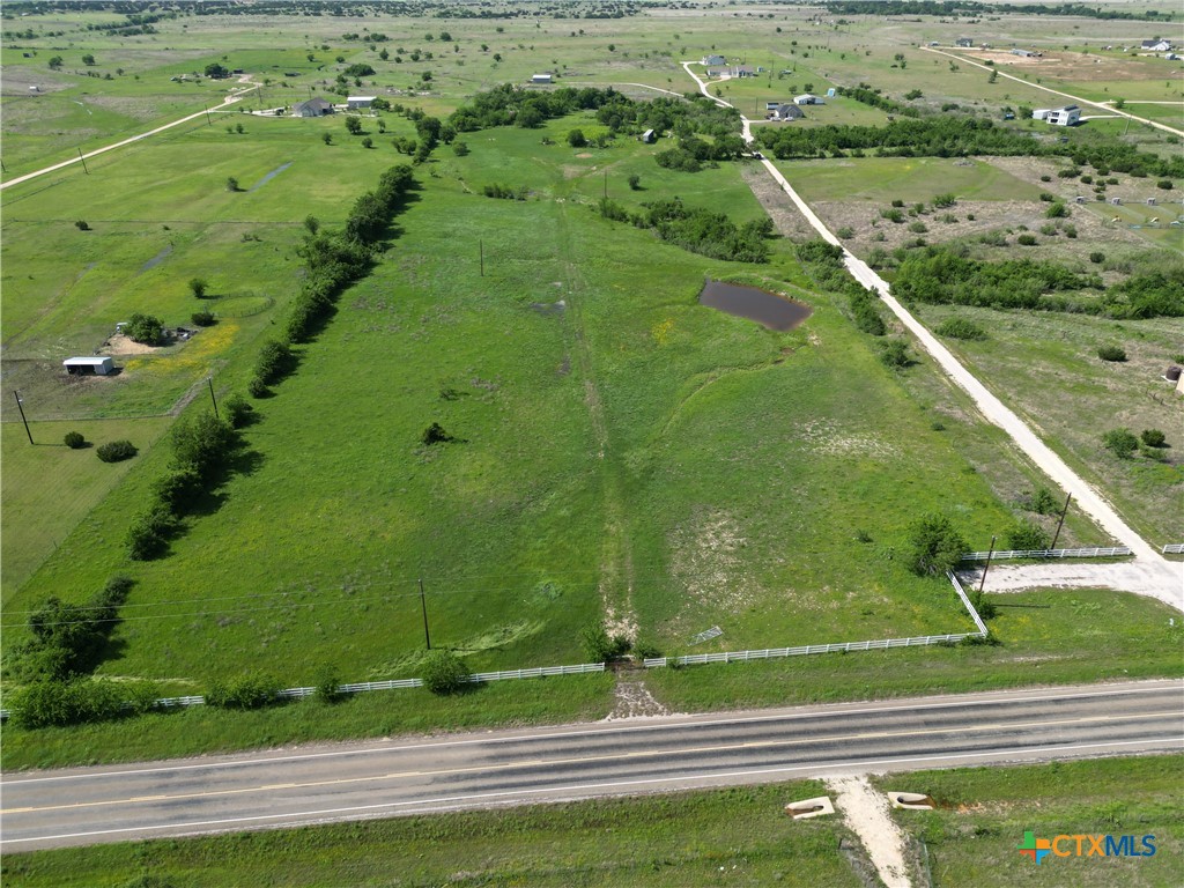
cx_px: 592
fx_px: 821
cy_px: 444
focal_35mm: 24
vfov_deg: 56.8
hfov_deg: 71.6
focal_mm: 6.72
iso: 100
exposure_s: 1/2500
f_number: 1.7
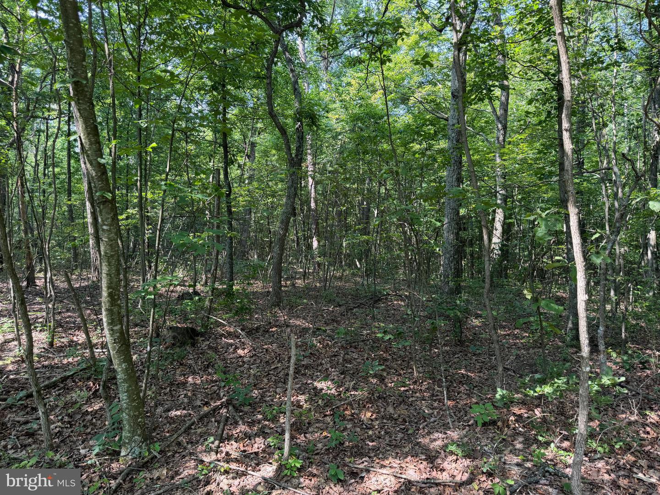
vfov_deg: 56.8
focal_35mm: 24
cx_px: 330
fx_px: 458
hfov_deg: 71.6
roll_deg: -1.0
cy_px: 248
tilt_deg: -4.7
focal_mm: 6.76
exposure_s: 1/173
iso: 80
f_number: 1.78
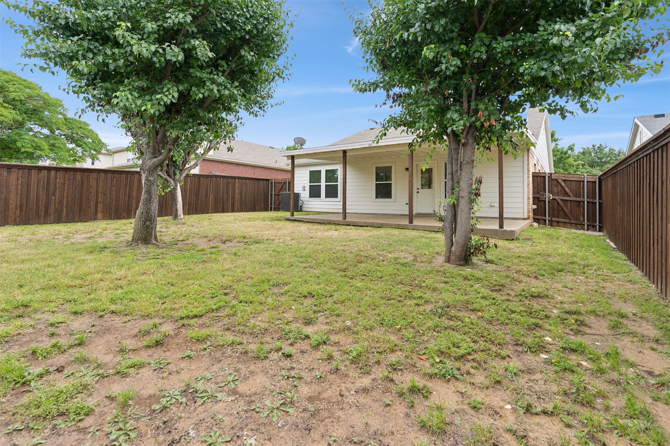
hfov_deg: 96.7
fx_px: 298
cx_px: 335
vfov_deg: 73.7
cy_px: 223
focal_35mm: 16
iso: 200
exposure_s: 1/125
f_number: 6.3
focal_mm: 16
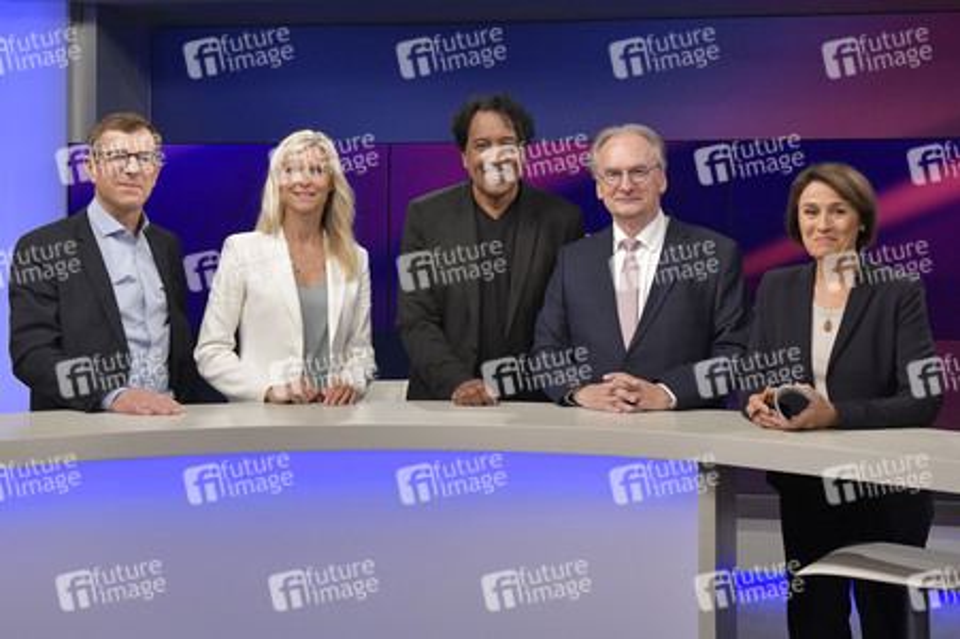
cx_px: 480
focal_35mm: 42
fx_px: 1119
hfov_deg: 46.4
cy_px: 320
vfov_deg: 31.8
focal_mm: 42
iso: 2500
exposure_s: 1/200
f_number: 6.3
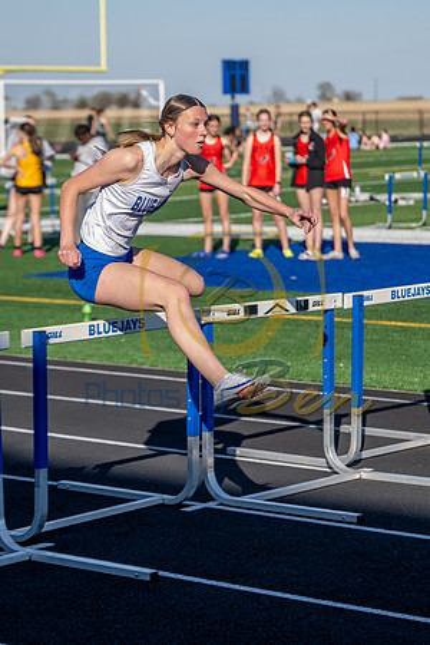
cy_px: 322
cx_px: 215
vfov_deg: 19.5
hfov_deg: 13.0
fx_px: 1881
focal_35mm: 105
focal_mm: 70
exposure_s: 1/1250
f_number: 3.2
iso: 160
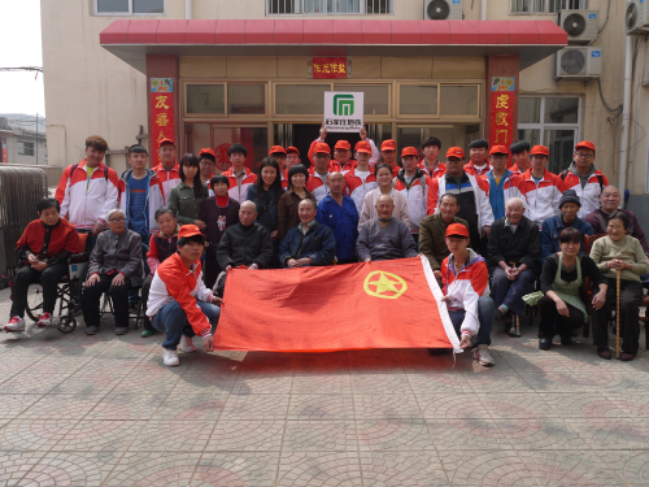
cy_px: 244
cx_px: 324
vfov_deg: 46.8
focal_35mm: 30
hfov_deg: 60.0
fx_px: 562
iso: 160
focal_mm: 15
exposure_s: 1/400
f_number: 7.1
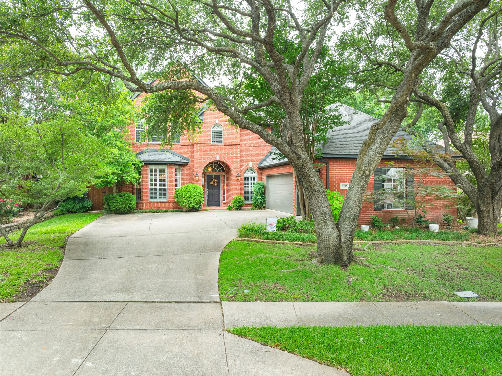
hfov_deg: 71.6
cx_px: 251
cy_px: 188
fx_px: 348
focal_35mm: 24
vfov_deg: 56.8
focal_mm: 12.29
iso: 100
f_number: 7.1
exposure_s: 1/50
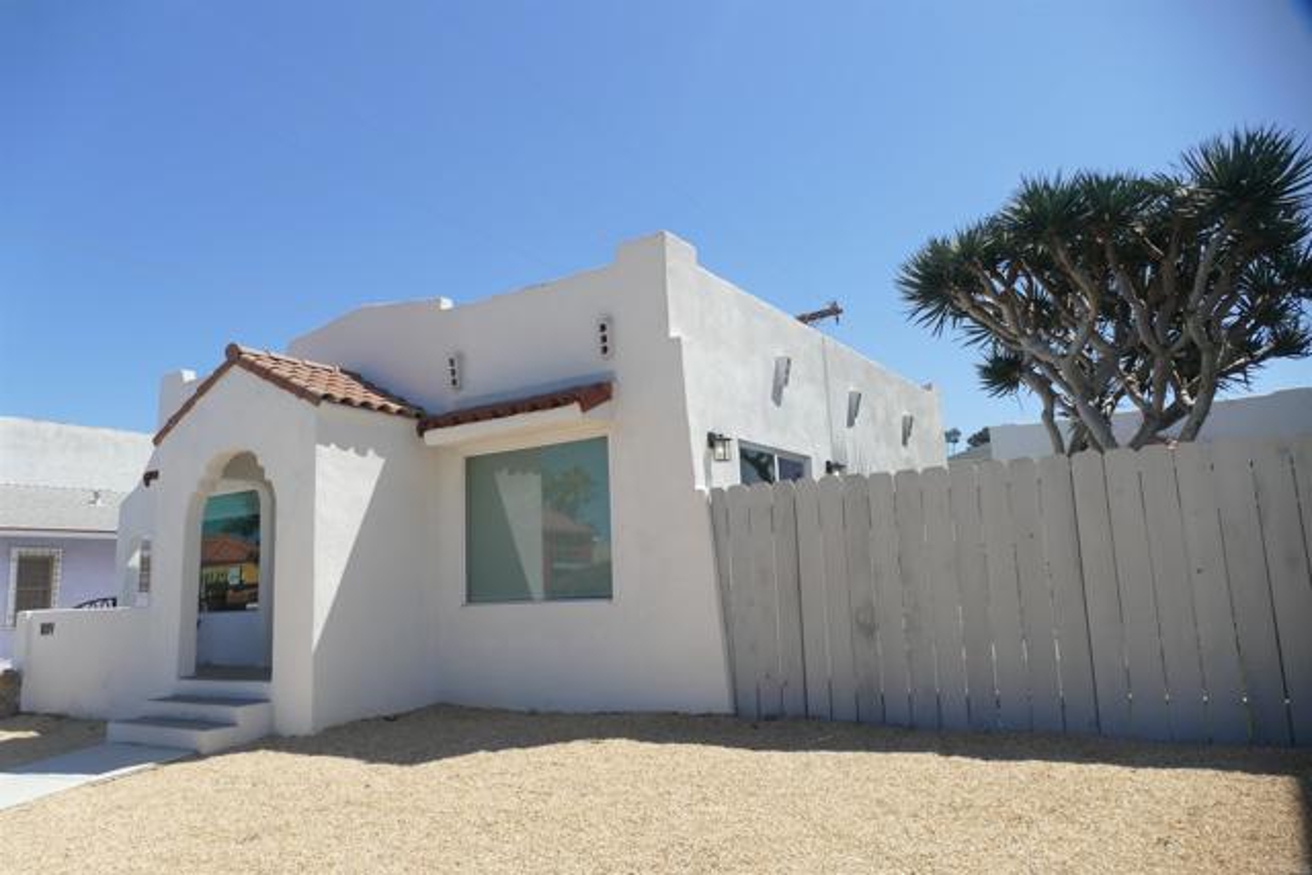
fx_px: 911
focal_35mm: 25
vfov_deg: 51.3
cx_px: 656
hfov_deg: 71.5
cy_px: 438
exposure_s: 1/1600
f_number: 3.5
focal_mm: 9.12
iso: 125
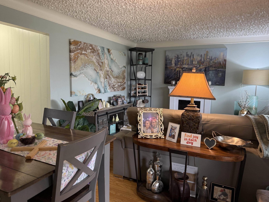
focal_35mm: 25
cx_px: 130
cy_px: 99
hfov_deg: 69.4
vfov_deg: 54.9
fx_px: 194
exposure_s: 1/60
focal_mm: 6.76
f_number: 1.78
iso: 200
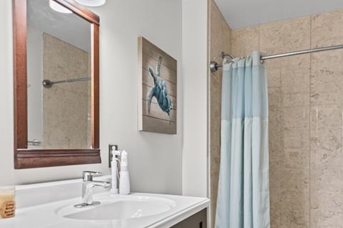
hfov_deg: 61.4
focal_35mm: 30
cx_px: 137
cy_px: 157
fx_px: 286
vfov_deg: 42.8
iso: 400
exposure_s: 1/10
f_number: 10
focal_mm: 14
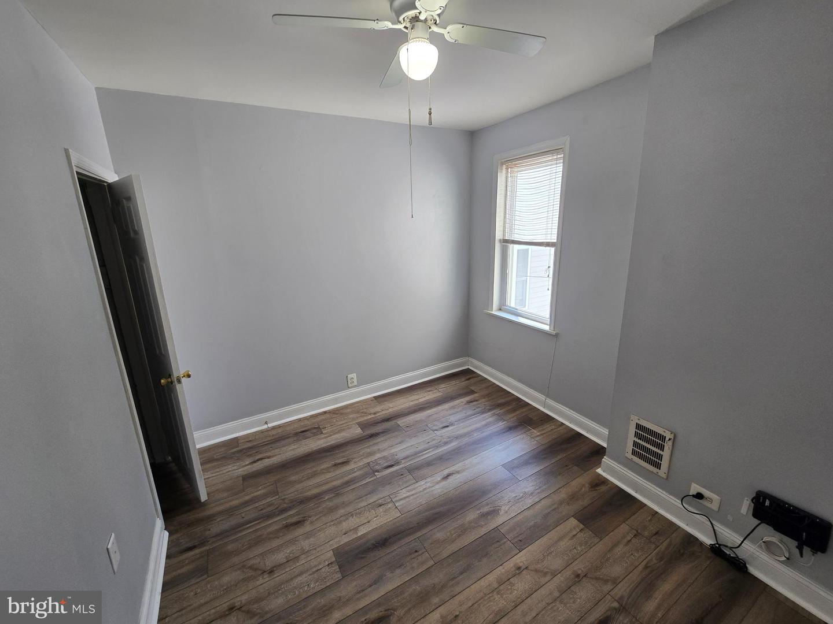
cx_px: 416
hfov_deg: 106.2
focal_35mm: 13
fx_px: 313
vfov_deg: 89.9
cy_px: 312
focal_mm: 2.2
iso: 64
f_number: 2.2
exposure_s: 1/60
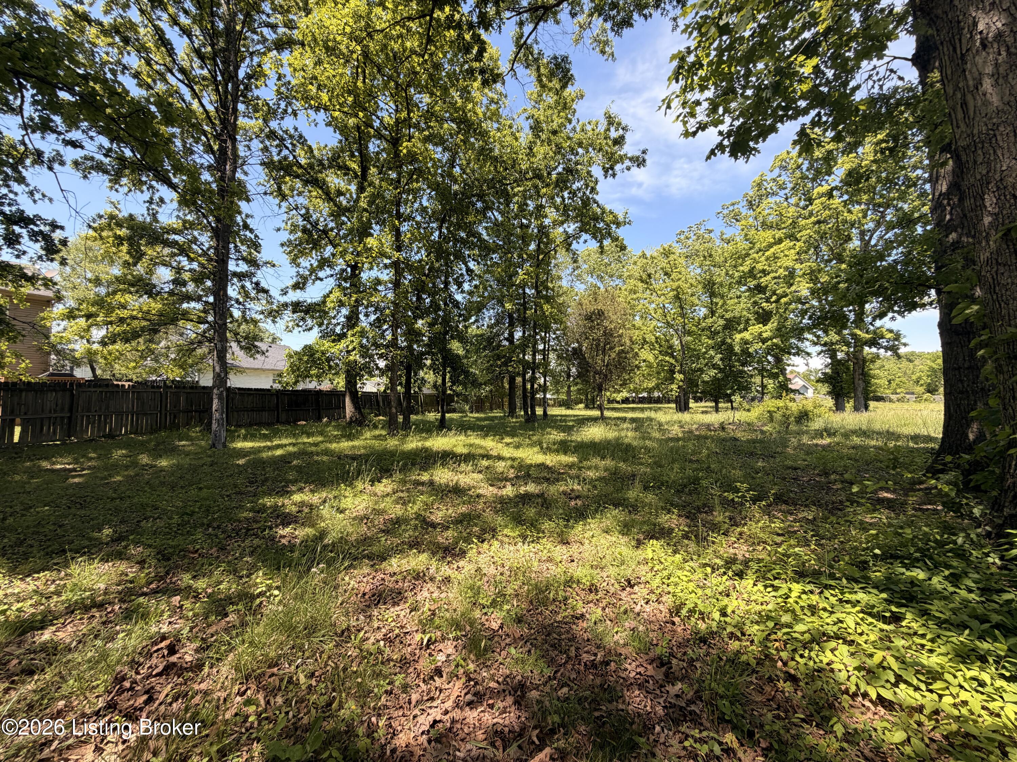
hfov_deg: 102.1
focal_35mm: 14
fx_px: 411
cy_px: 381
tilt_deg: +5.4
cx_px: 508
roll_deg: +0.1
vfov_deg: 85.7
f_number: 2.2
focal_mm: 2.22
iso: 50
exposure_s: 1/502
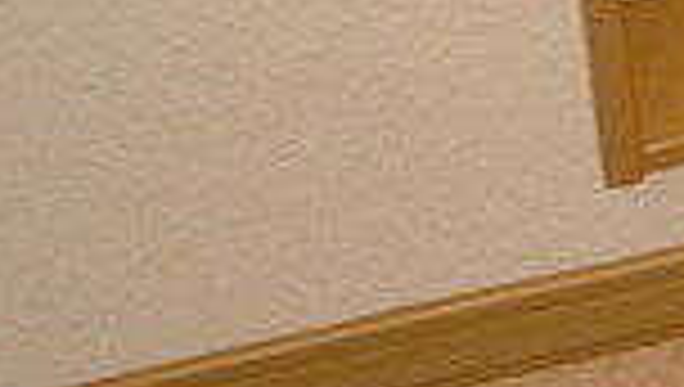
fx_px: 2743
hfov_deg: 13.2
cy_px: 135
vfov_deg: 8.1
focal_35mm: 151
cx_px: 1098
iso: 100
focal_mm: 5.5
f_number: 2.8
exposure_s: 1/30
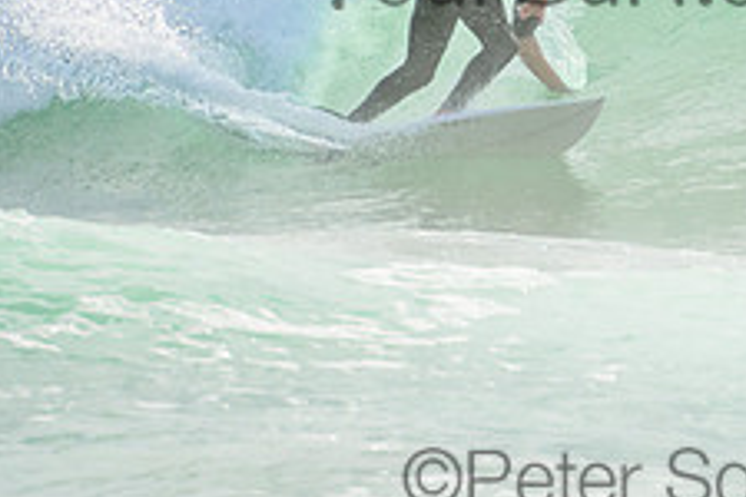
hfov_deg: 1.3
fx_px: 31993
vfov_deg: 0.9
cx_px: 660
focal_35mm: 1544
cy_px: -71
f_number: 5.6
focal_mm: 400
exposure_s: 1/2000
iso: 320
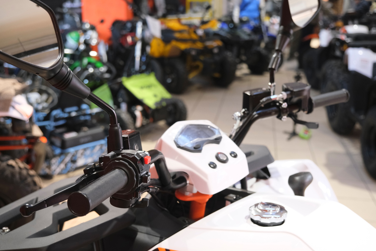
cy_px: 126
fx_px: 407
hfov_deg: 49.5
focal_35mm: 39
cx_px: 188
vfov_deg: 34.2
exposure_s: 1/100
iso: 2000
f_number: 4
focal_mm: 26
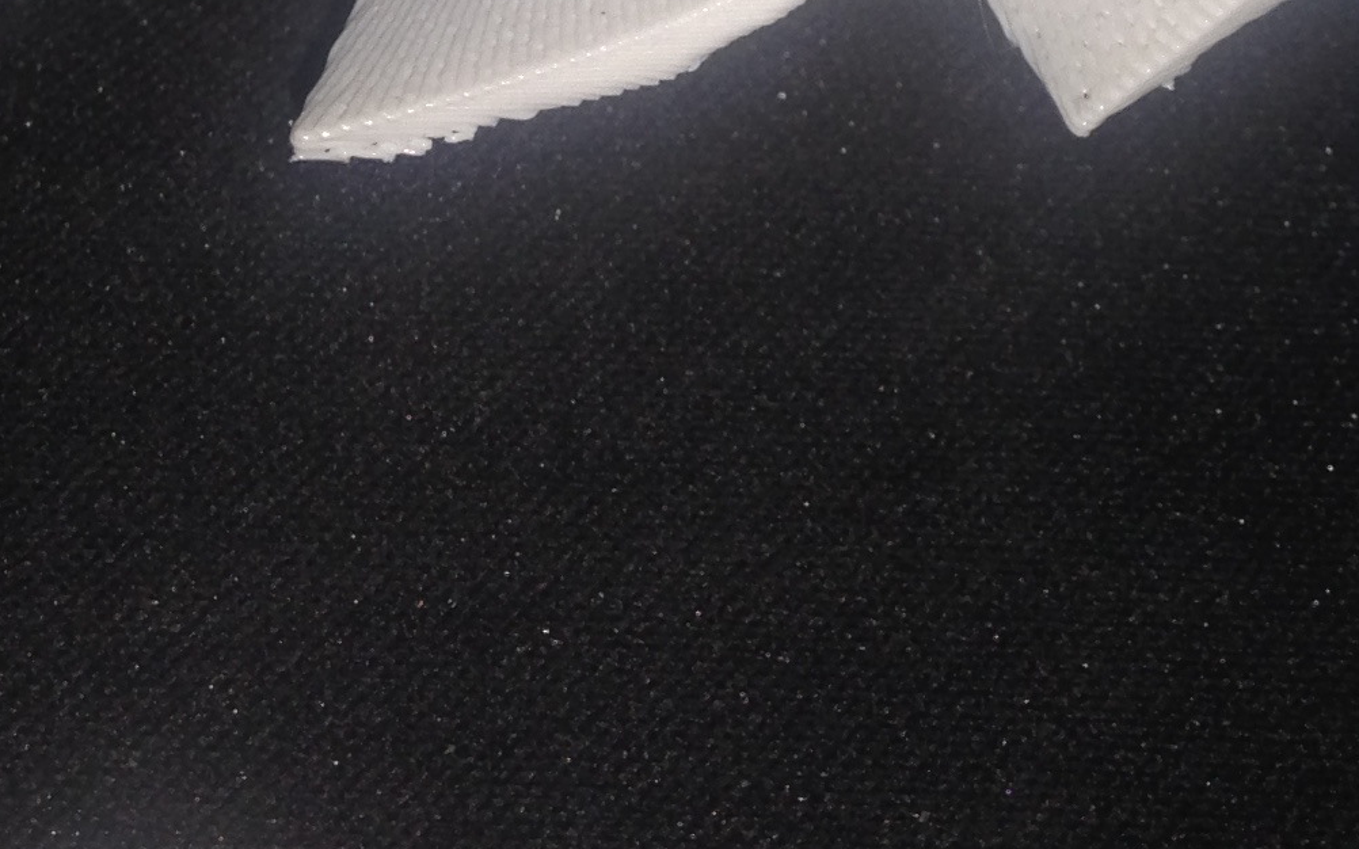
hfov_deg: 18.3
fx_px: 4222
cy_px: -438
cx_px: 819
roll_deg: -5.5
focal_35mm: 114
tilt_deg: -32.9
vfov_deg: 11.0
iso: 50
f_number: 2.4
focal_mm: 4.12
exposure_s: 1/160
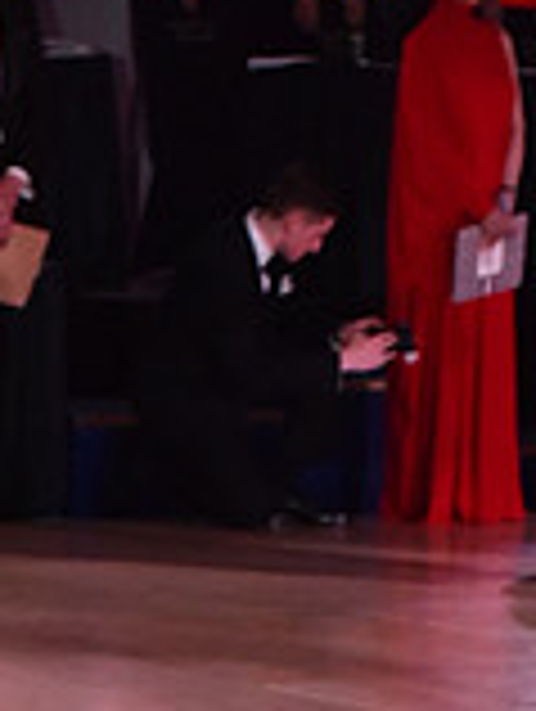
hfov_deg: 4.9
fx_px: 6239
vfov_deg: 6.5
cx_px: 795
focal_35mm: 303
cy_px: 950
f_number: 7.1
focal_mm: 86
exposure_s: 1/320
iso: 2500
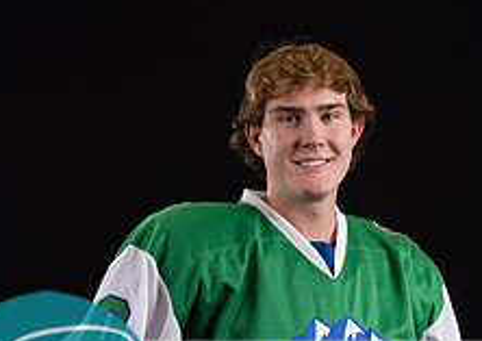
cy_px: 360
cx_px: 285
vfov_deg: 11.5
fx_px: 1678
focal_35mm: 123
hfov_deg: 16.3
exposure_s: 1/160
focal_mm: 44.6
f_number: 3.5
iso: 80
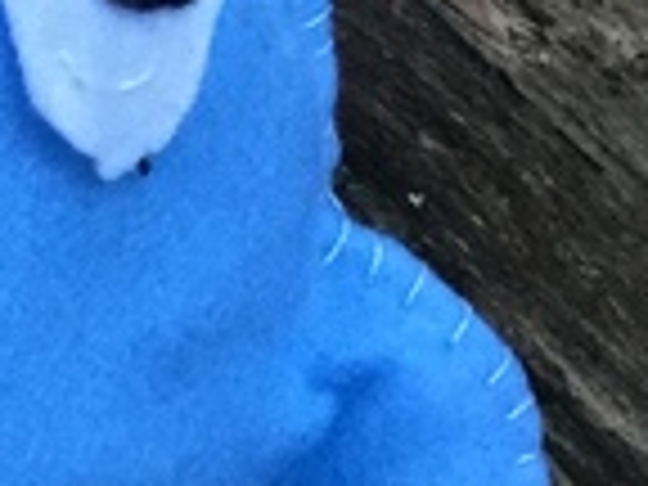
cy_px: 590
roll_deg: -0.5
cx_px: -290
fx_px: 4306
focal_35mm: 230
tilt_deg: -39.7
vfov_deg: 6.4
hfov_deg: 8.4
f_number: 2.4
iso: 160
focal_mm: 3.3
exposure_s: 1/33
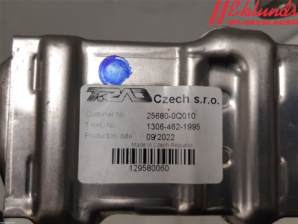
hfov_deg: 67.3
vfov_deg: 53.1
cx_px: 149
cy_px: 112
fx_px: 224
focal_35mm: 26
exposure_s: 1/50
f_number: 1.7
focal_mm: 3.93
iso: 80
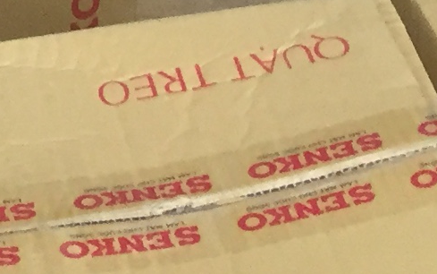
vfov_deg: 5.6
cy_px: -796
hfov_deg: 10.2
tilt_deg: -19.7
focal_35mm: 205
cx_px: 138
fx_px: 2442
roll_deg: -3.1
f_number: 2.2
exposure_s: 1/33
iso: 125
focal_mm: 4.15
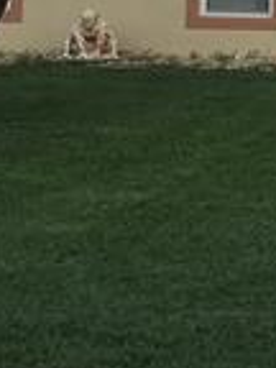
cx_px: 475
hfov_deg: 9.5
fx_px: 1584
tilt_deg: +2.4
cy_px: -105
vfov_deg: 12.8
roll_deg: -1.3
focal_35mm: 149
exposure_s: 1/1088
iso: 20
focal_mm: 3.99
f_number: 1.8
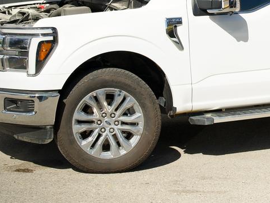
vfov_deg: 15.7
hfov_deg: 20.4
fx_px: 726
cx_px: 270
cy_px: 16
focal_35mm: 93
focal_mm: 24
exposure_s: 1/50
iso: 250
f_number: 2.8
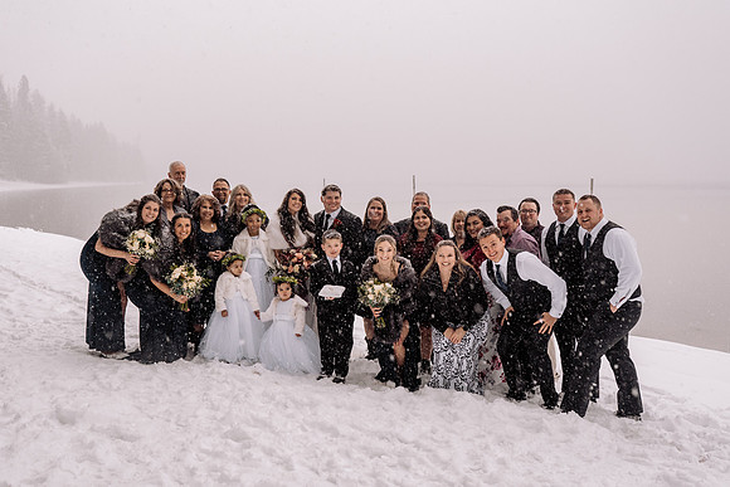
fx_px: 762
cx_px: 347
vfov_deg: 35.4
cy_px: 232
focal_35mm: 38
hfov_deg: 51.1
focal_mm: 35
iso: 1250
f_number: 5
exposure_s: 1/250
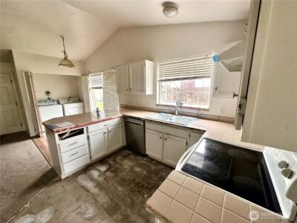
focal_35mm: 14
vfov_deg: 85.7
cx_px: 148
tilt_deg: -12.0
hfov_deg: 102.1
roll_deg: +0.3
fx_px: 120
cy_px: 112
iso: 125
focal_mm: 2.22
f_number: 2.2
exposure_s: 1/99
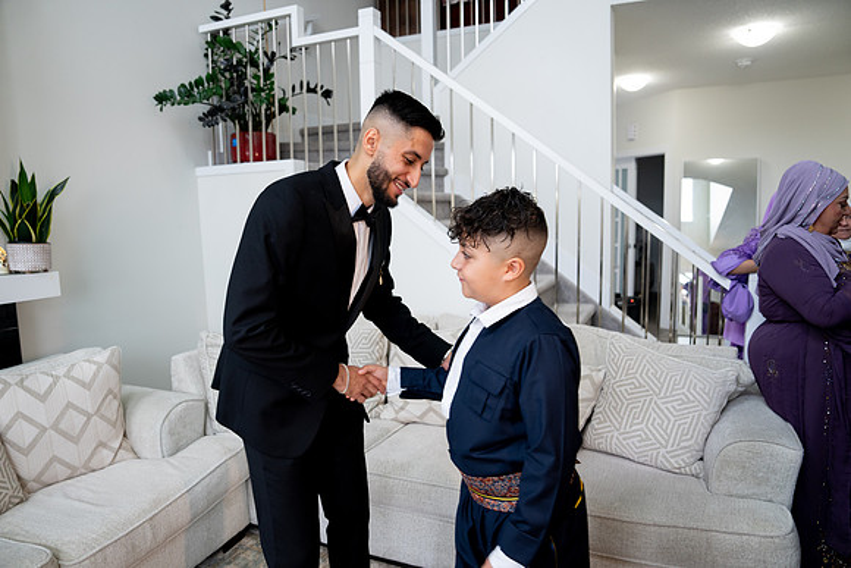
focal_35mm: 24
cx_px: 426
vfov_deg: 53.2
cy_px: 284
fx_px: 567
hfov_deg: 73.7
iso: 800
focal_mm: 24
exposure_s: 1/160
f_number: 2.8
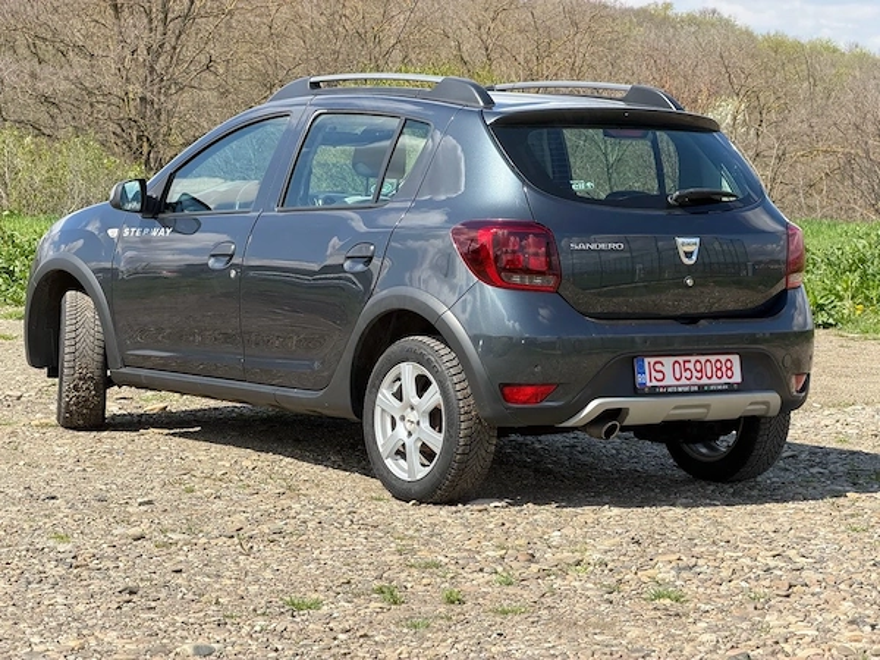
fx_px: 2542
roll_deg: +1.3
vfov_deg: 14.8
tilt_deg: -4.9
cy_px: 330
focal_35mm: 100
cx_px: 440
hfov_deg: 19.6
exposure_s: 1/638
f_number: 2.8
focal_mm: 16.89
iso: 50
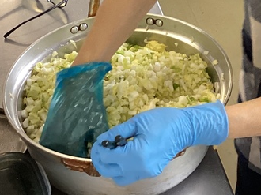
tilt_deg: -28.3
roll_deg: -3.5
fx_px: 708
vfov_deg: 15.0
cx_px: 253
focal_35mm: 94
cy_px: -61
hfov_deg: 20.3
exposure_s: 1/60
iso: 160
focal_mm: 3.3
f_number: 2.4
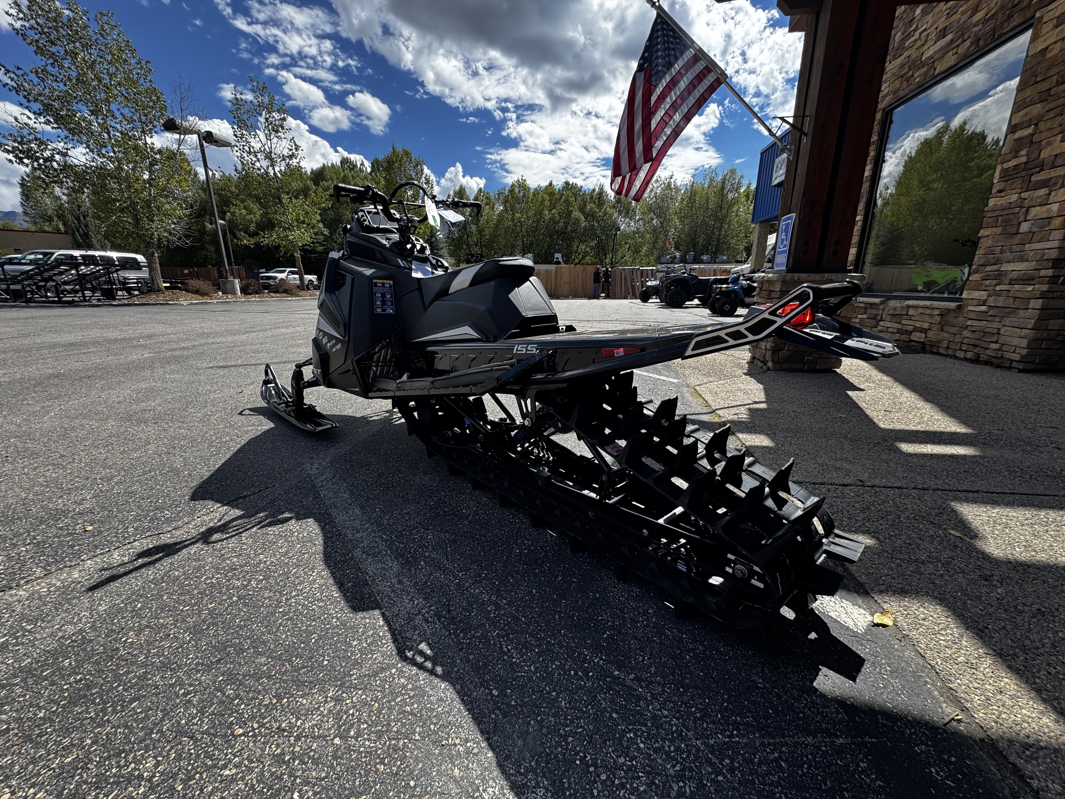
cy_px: 400
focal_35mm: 14
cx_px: 532
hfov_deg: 102.1
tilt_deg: -16.3
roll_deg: +0.9
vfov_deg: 85.7
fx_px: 431
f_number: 2.2
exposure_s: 1/561
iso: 40
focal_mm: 2.22
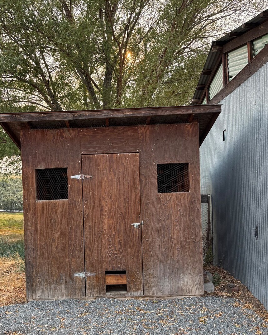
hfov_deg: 43.2
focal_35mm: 34
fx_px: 337
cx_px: 109
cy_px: 195
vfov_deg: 52.6
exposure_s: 1/323
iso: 50
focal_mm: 5.96
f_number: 1.6
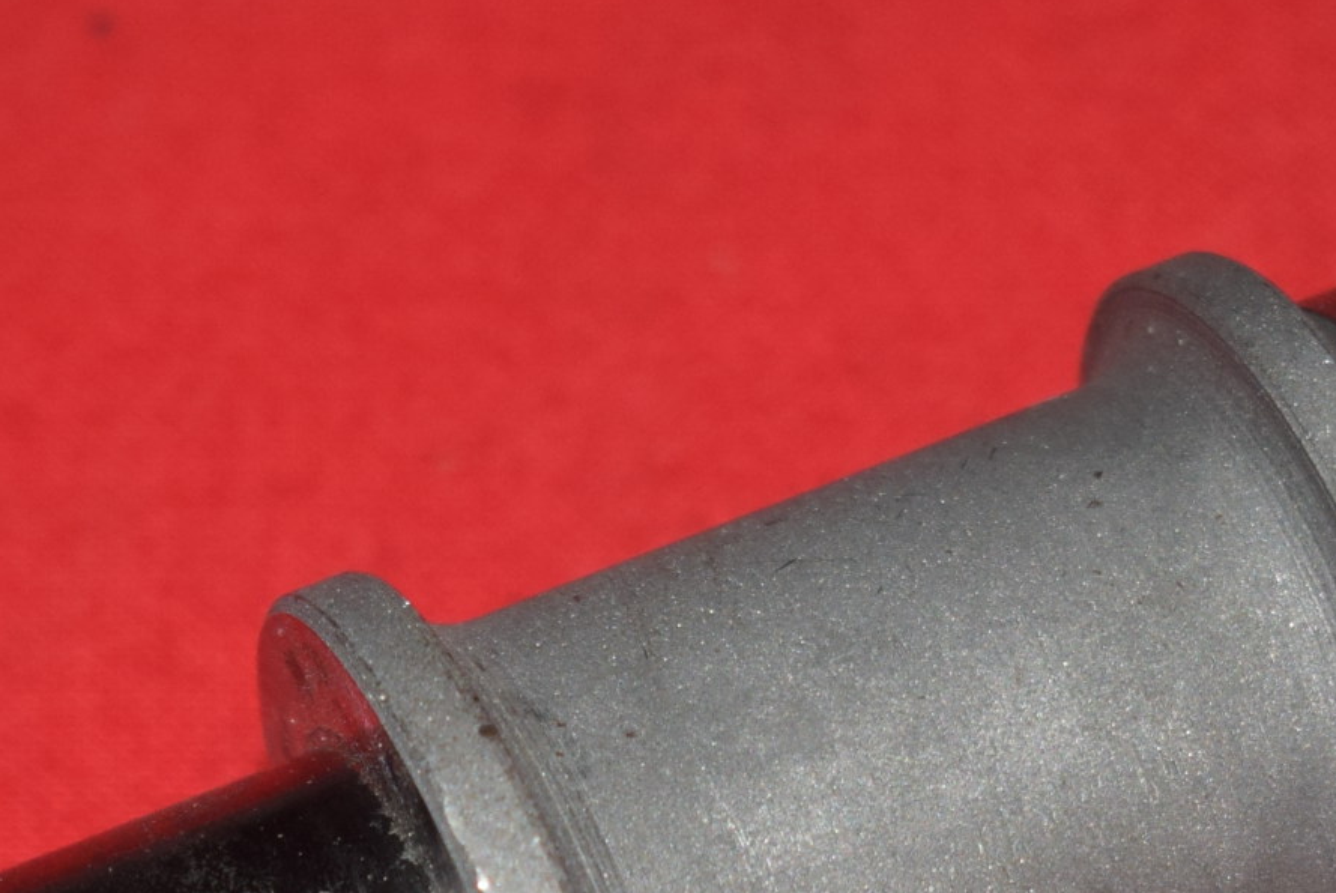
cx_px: 514
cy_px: 1109
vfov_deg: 6.8
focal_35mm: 202
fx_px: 7501
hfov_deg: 10.2
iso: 400
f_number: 5
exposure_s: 1/200
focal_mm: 40
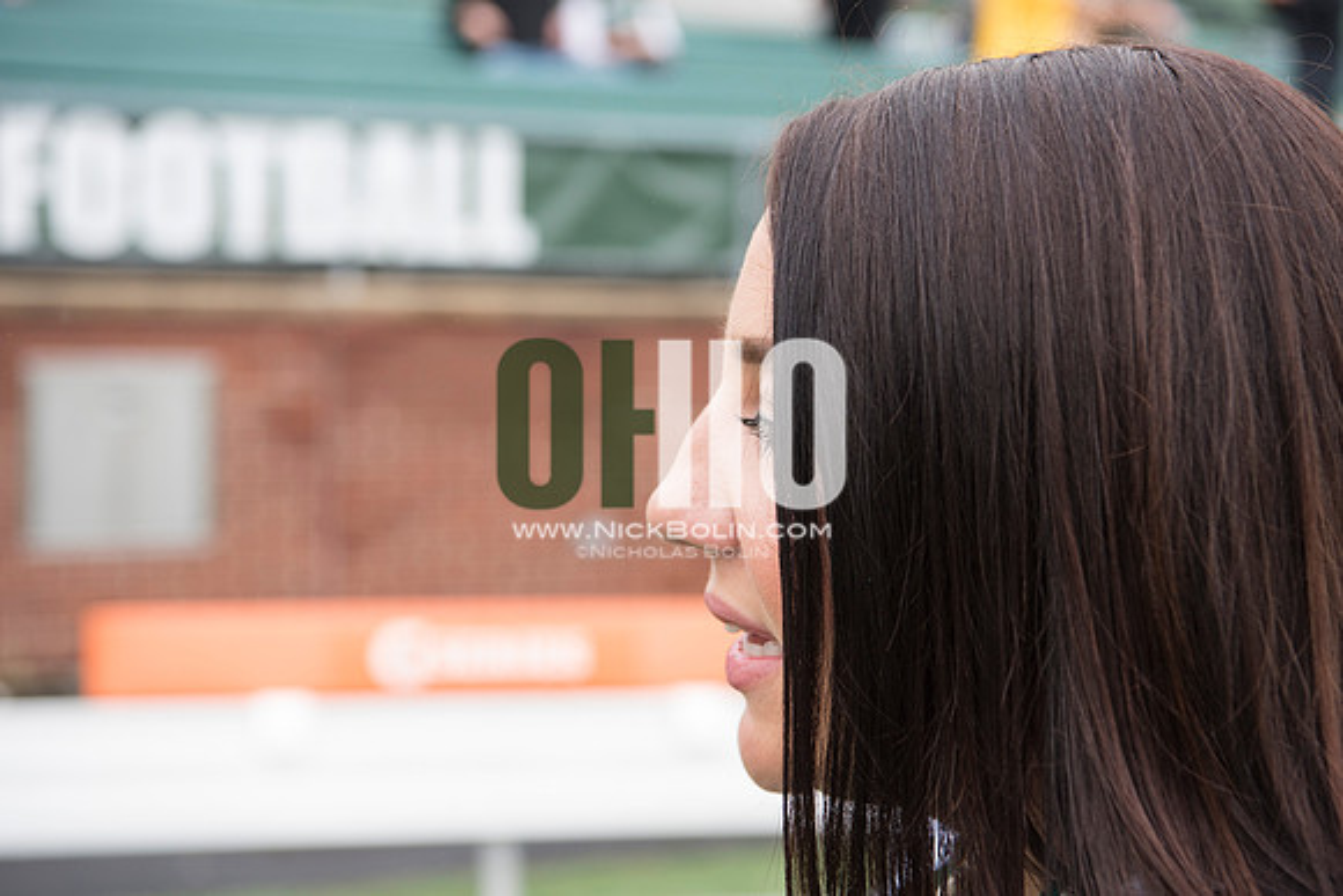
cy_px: 448
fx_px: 2612
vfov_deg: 19.5
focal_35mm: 70
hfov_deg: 28.8
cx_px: 672
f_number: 5.6
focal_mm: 70
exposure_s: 1/500
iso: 640
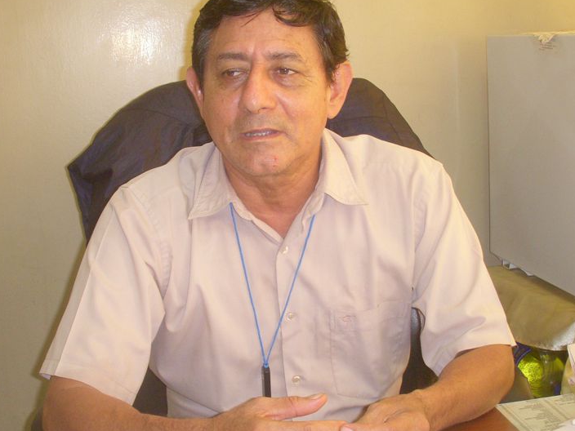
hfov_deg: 35.5
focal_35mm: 54
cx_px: 295
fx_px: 897
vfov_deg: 27.0
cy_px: 256
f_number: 3.3
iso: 200
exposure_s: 1/20
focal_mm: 6.3
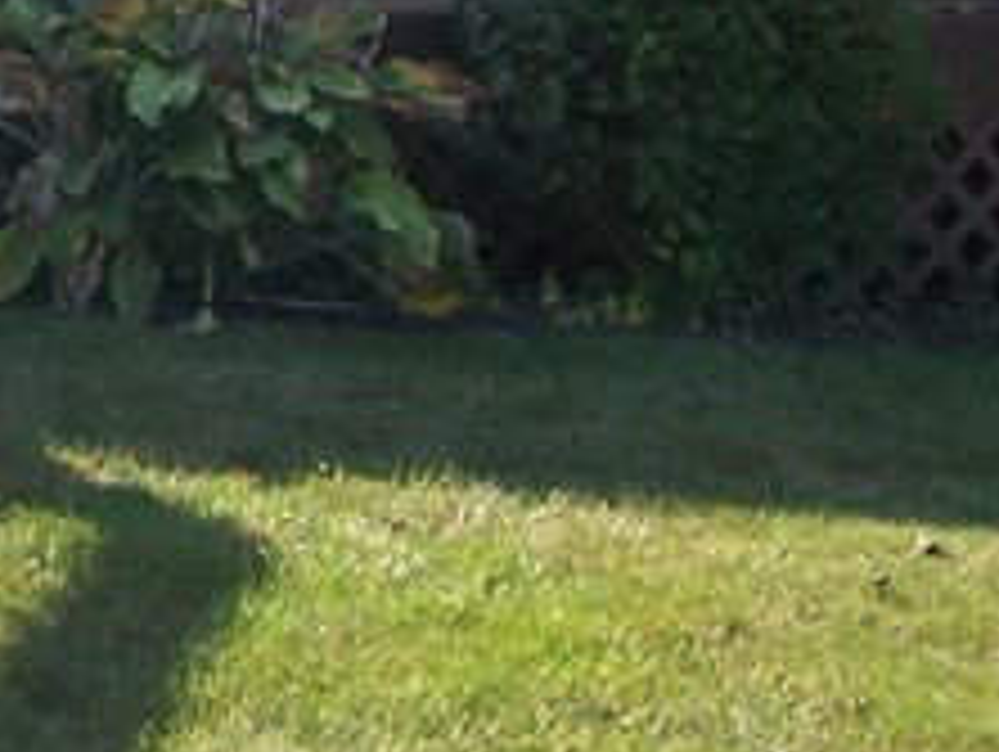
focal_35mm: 175
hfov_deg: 11.2
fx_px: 5056
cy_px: -239
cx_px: -4
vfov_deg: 8.4
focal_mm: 6.3
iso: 64
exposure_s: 1/320
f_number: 2.8
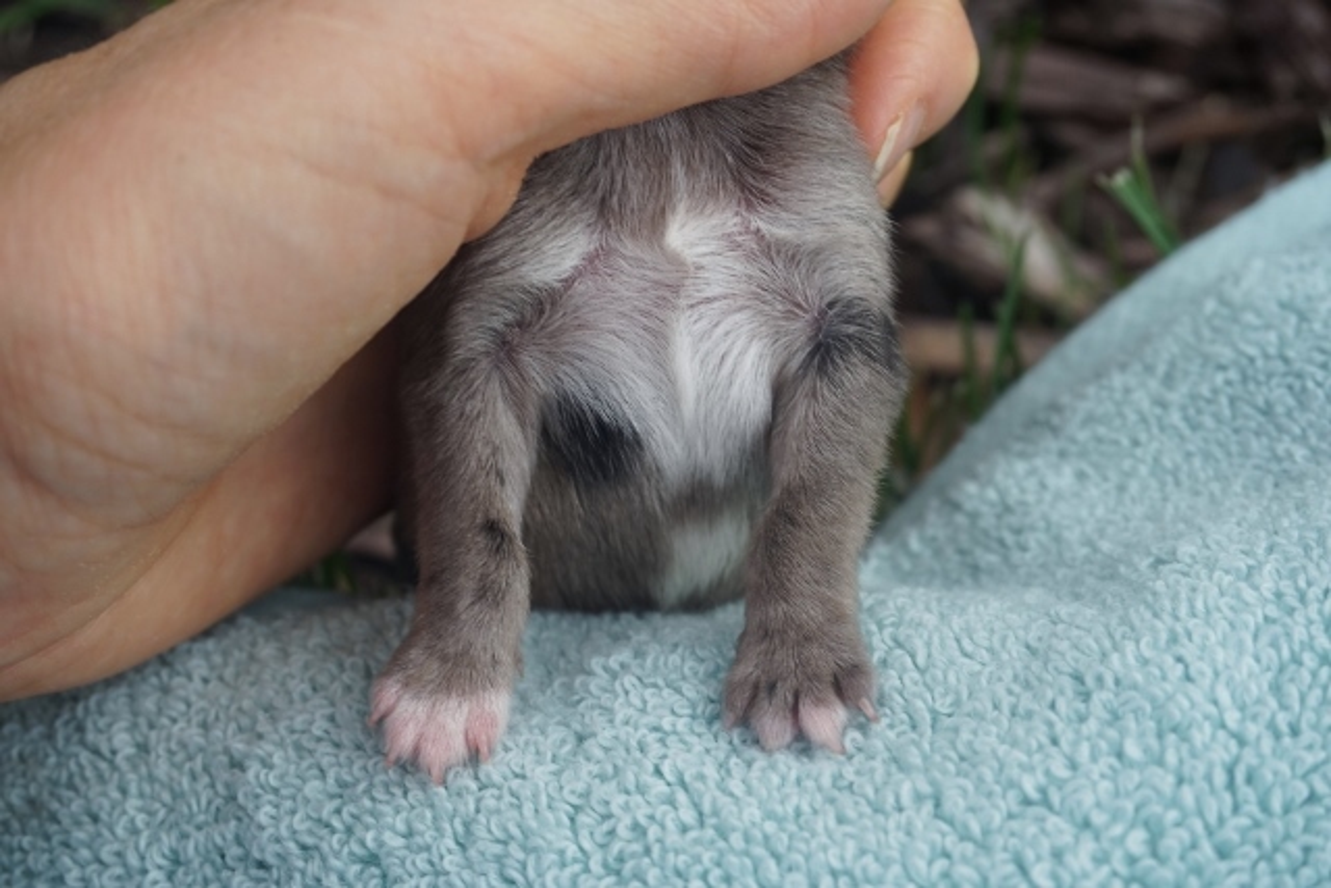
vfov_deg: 29.3
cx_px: 666
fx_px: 1701
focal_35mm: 46
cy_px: 444
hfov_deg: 42.7
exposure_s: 1/80
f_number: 6.3
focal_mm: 31
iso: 100
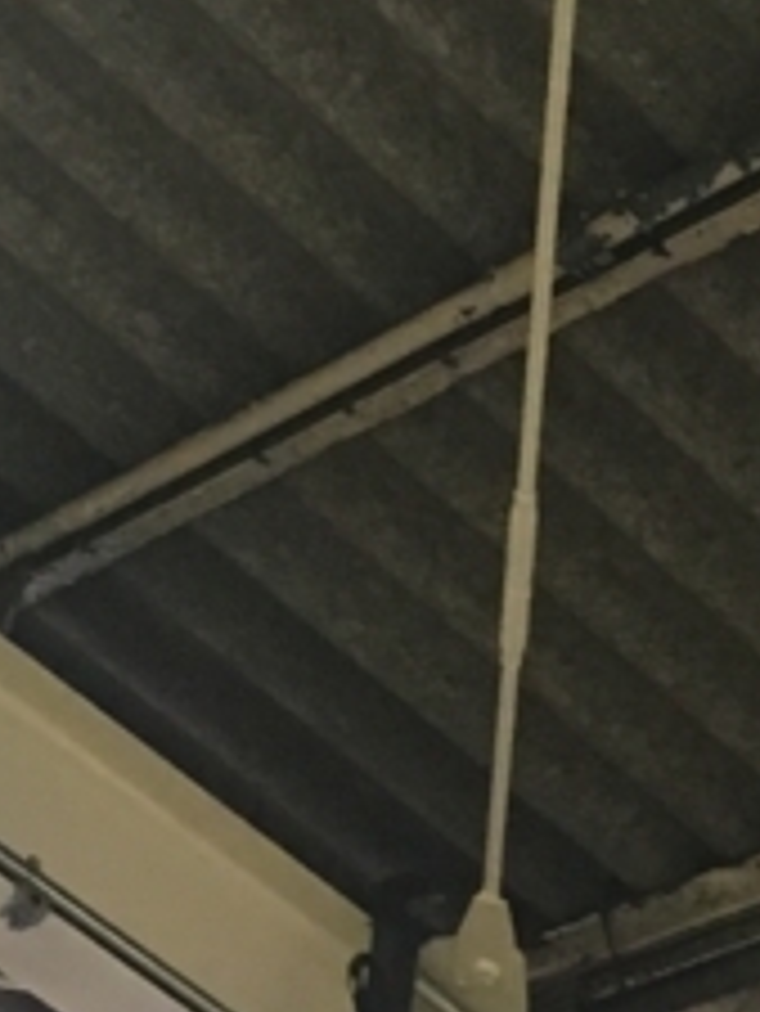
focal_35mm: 132
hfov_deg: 11.2
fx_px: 3860
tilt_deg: +32.0
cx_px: 639
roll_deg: -5.6
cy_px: 787
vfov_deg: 14.9
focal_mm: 4.15
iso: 200
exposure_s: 1/24
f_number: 2.2
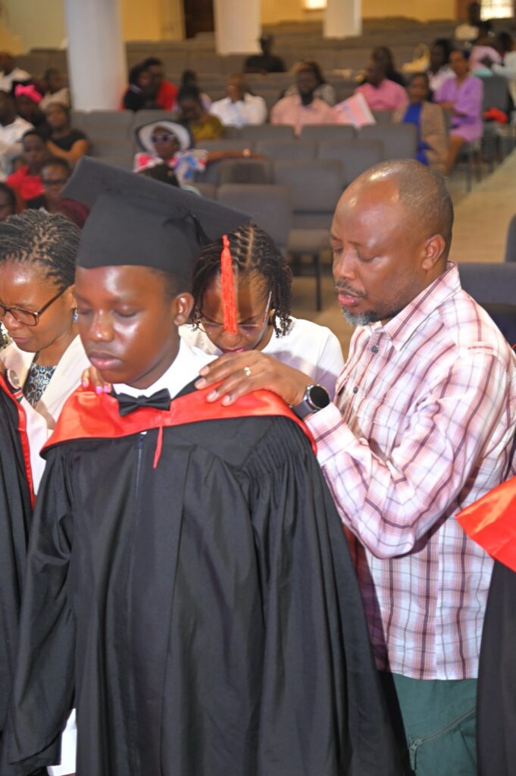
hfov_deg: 20.9
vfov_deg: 31.0
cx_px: 258
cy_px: 388
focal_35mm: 65
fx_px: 1400
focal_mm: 65
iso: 2500
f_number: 4
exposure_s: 1/160
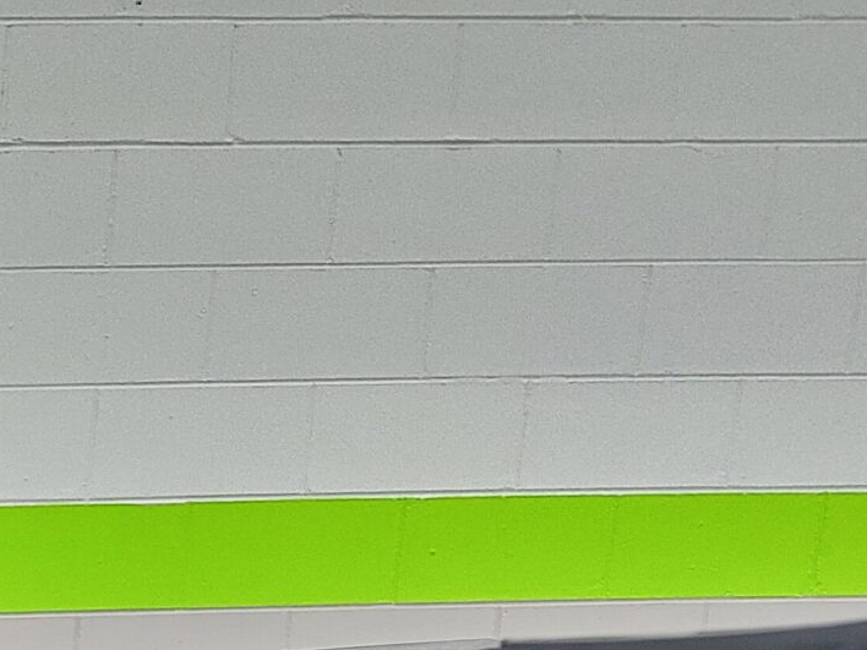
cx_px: -555
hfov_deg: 17.9
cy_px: 1174
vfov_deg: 14.0
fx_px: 2354
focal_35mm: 94
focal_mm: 4.81
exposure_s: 1/467
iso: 50
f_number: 1.8
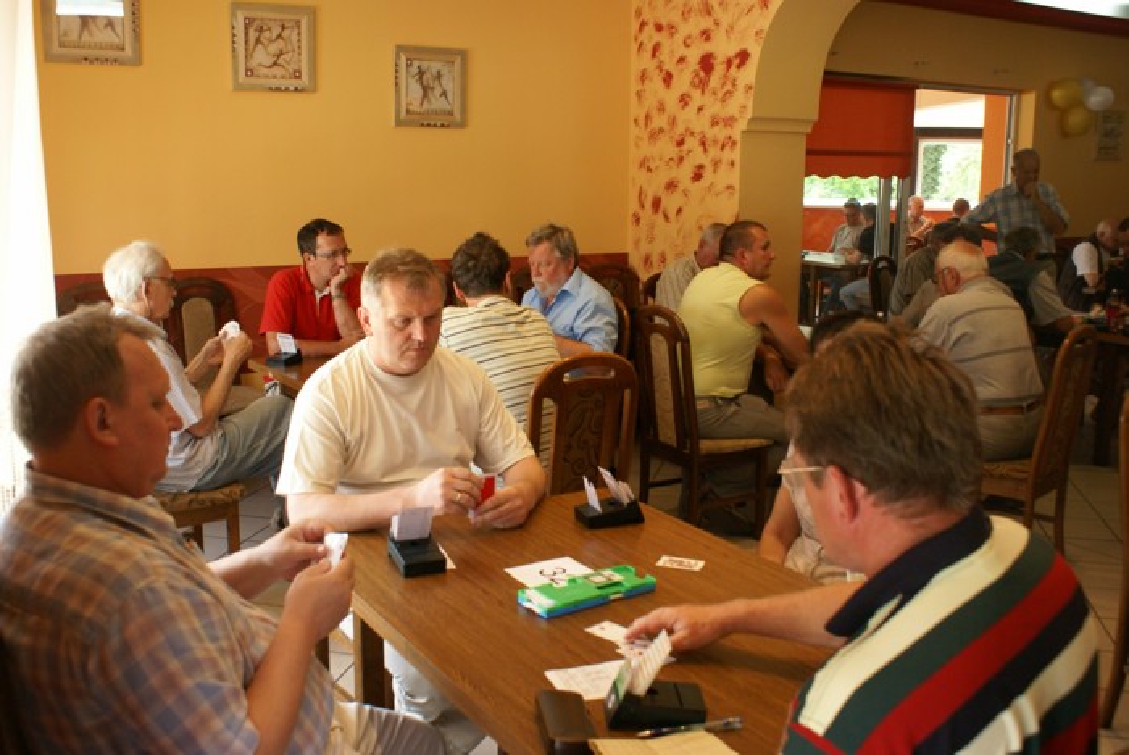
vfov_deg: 40.0
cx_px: 564
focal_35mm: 33
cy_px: 378
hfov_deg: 57.2
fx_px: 1036
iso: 400
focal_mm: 22
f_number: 5.6
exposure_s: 1/25
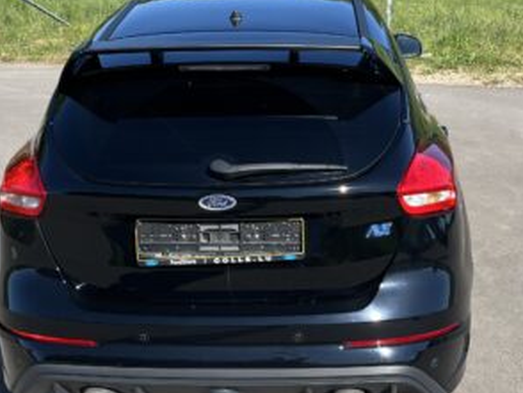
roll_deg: +0.9
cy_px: 126
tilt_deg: -19.7
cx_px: 260
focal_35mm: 53
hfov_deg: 36.1
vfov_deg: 27.4
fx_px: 801
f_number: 1.6
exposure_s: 1/1862
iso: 50
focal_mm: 5.1
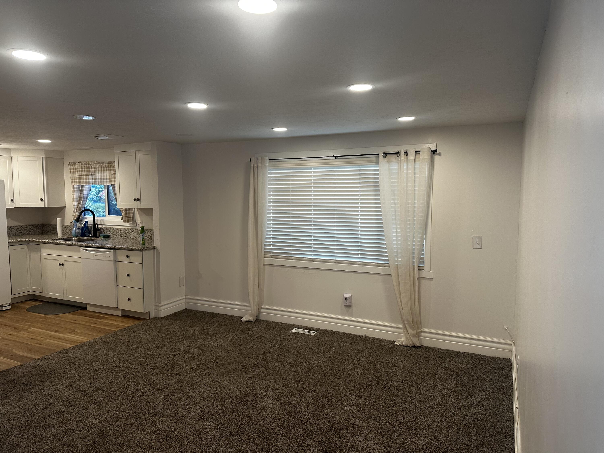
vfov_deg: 56.8
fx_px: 419
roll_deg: -0.1
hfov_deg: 71.6
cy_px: 226
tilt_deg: -4.5
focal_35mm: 24
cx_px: 302
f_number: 1.78
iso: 160
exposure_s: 1/120
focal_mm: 6.86
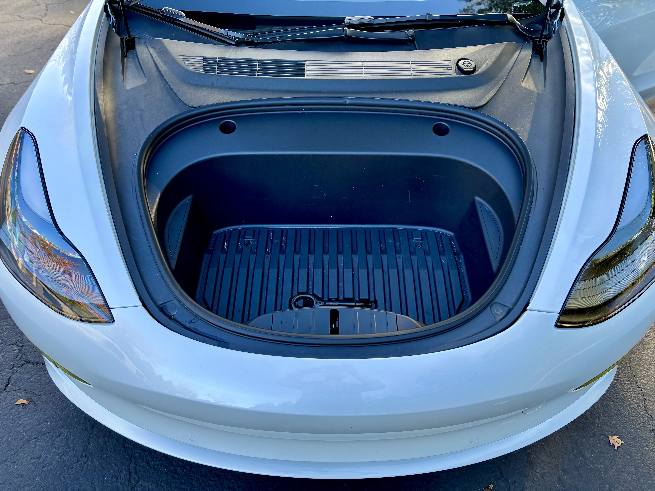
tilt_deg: -47.1
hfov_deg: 67.3
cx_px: 328
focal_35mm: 26
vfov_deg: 53.1
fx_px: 492
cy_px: 246
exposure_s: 1/153
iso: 40
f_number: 1.6
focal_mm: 5.96
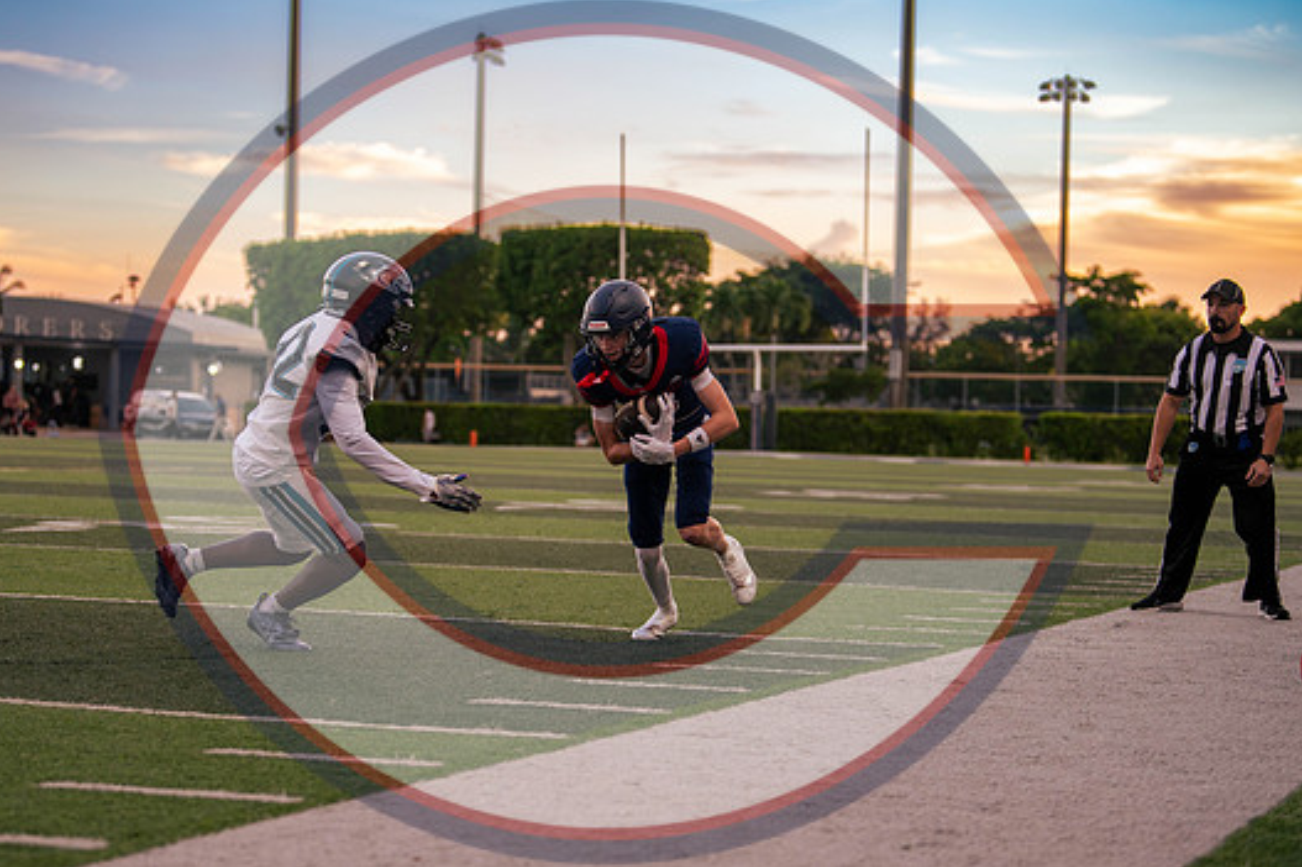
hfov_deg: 21.0
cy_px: 498
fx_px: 3507
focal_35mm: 97
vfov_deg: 14.1
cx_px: 554
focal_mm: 78
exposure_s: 1/1000
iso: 640
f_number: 2.8
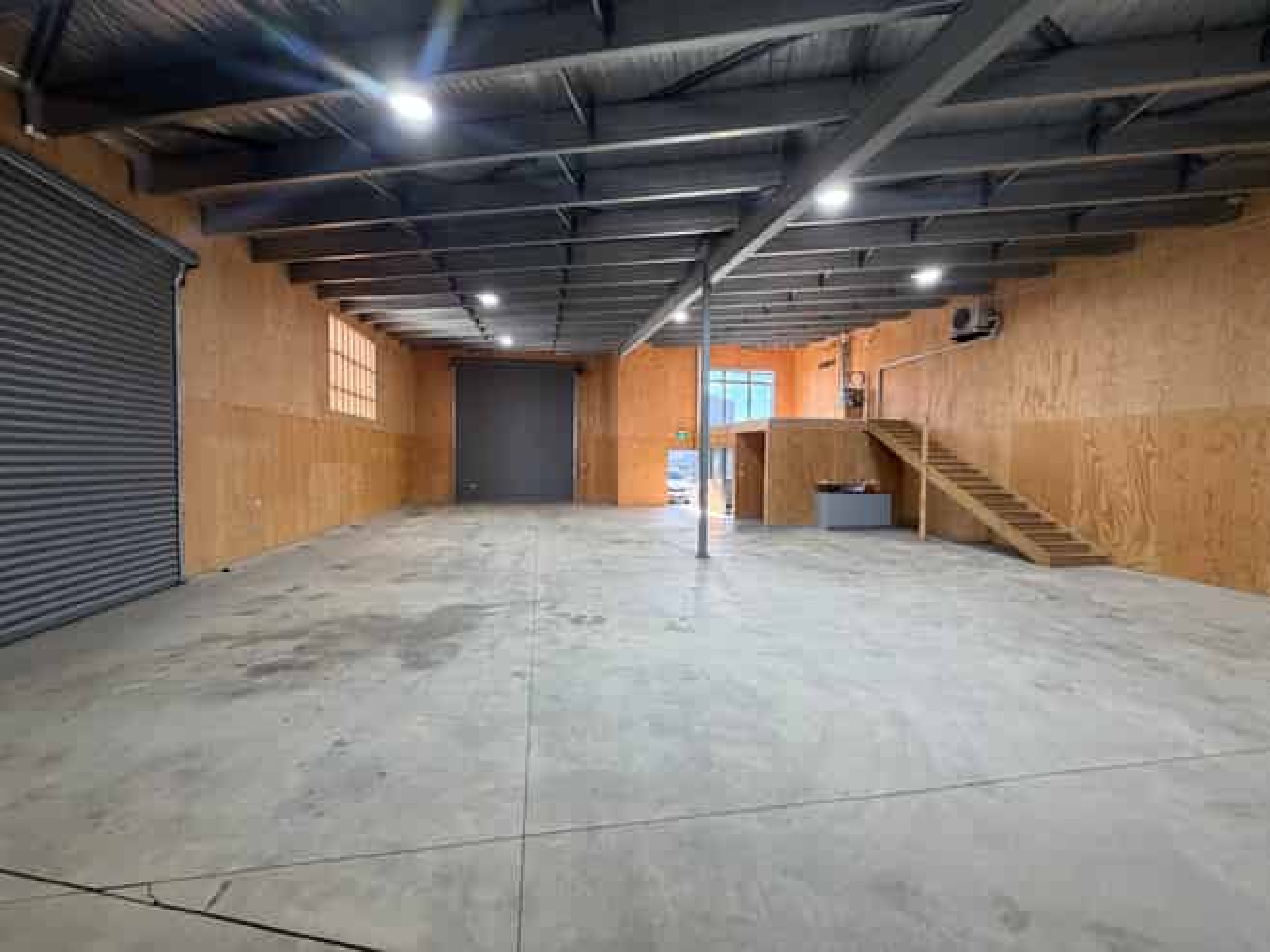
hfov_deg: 102.1
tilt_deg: -1.9
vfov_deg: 85.6
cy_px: 476
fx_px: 513
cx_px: 635
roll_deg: -1.0
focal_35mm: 14
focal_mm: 2.22
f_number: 2.2
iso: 125
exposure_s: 1/100
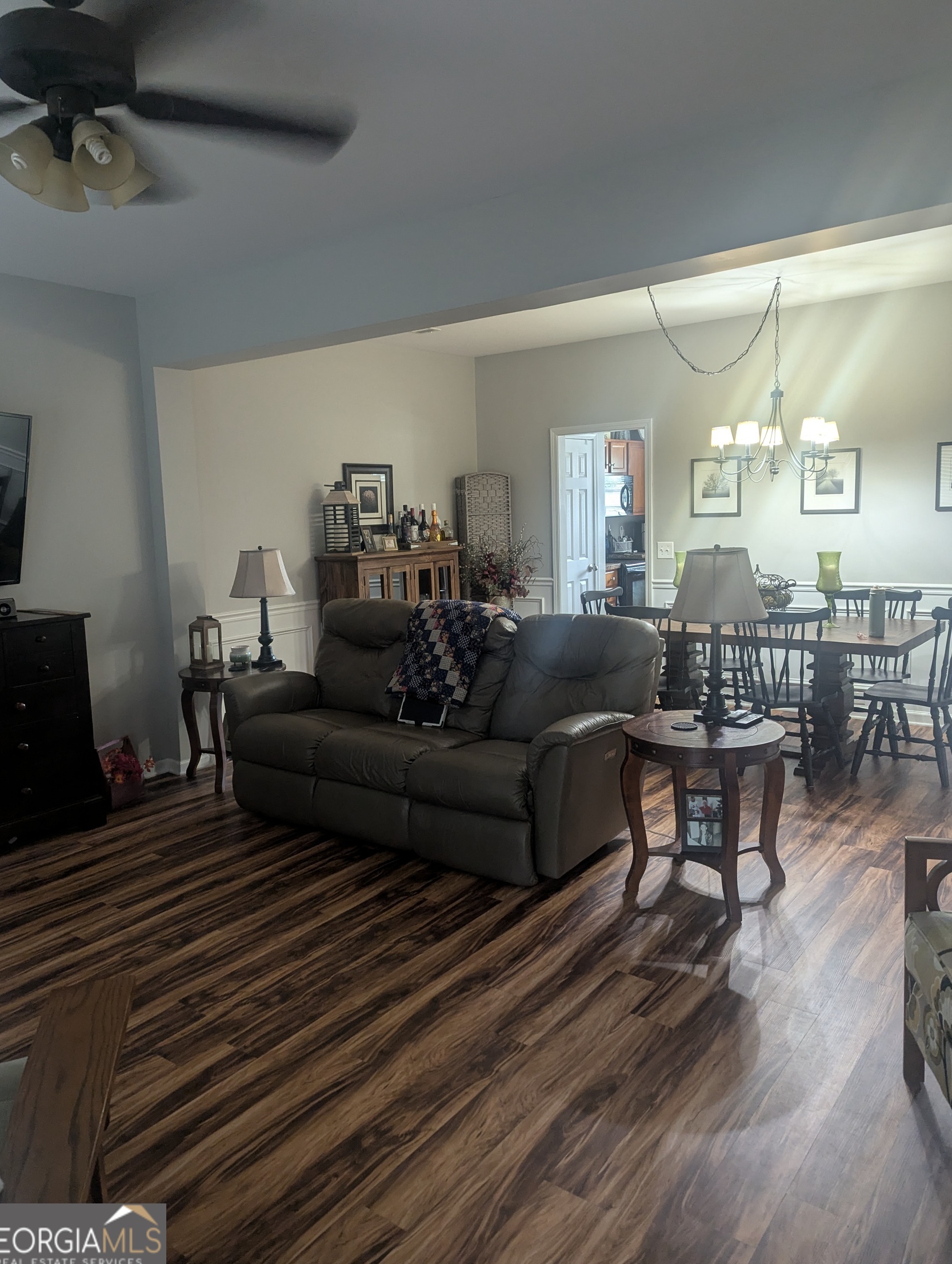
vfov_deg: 69.3
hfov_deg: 55.0
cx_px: 465
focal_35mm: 25
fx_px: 914
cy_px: 611
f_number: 1.85
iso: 211
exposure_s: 1/29.9
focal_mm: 6.81
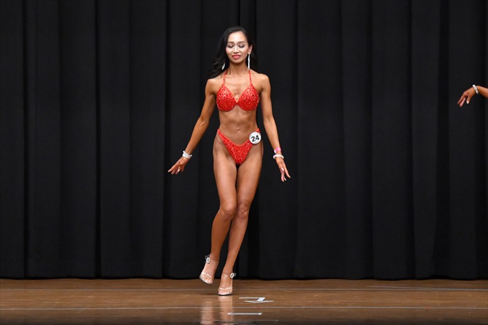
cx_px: 244
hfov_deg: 8.6
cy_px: 162
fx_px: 3252
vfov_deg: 5.7
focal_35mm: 240
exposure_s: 1/400
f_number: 5.6
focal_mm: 160
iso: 8000
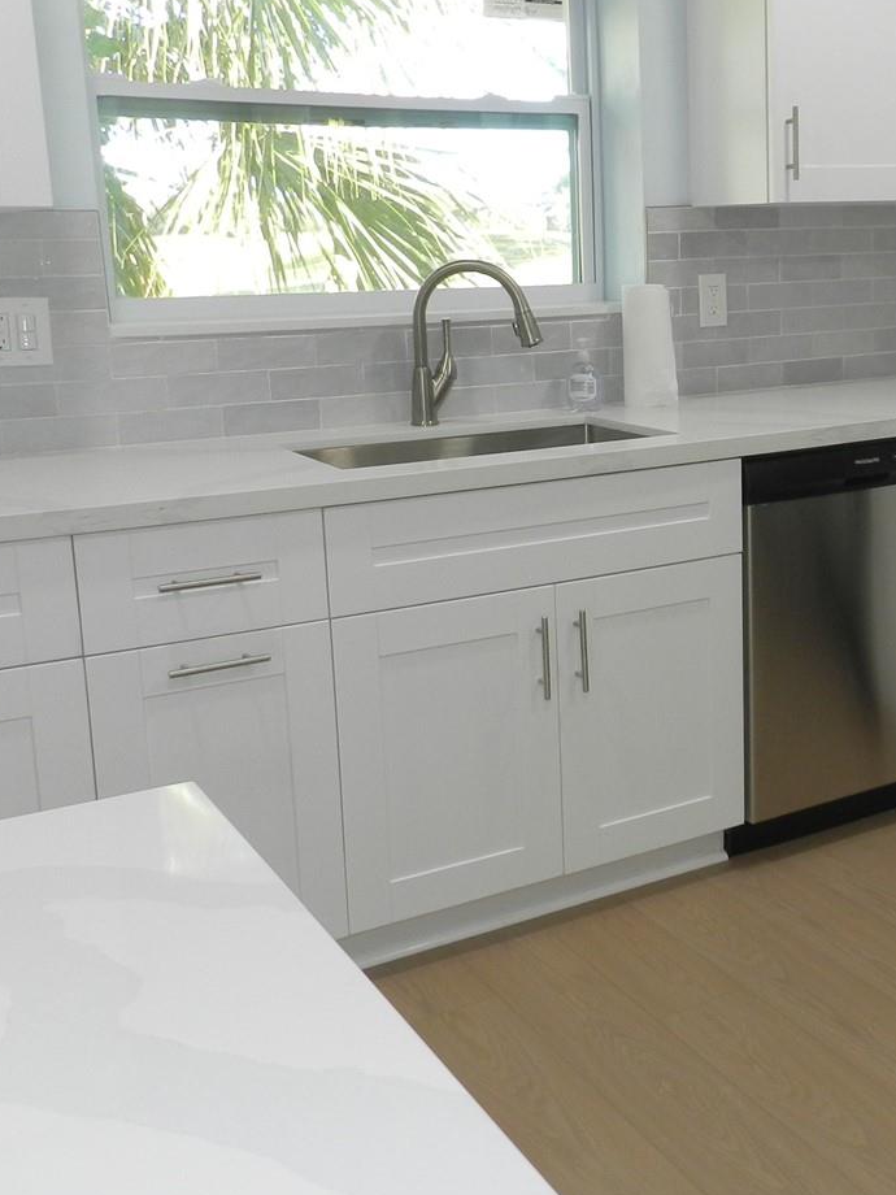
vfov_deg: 46.7
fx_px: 1380
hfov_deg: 35.1
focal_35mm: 40
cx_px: 687
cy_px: 514
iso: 160
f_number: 3.4
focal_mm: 4
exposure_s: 1/30
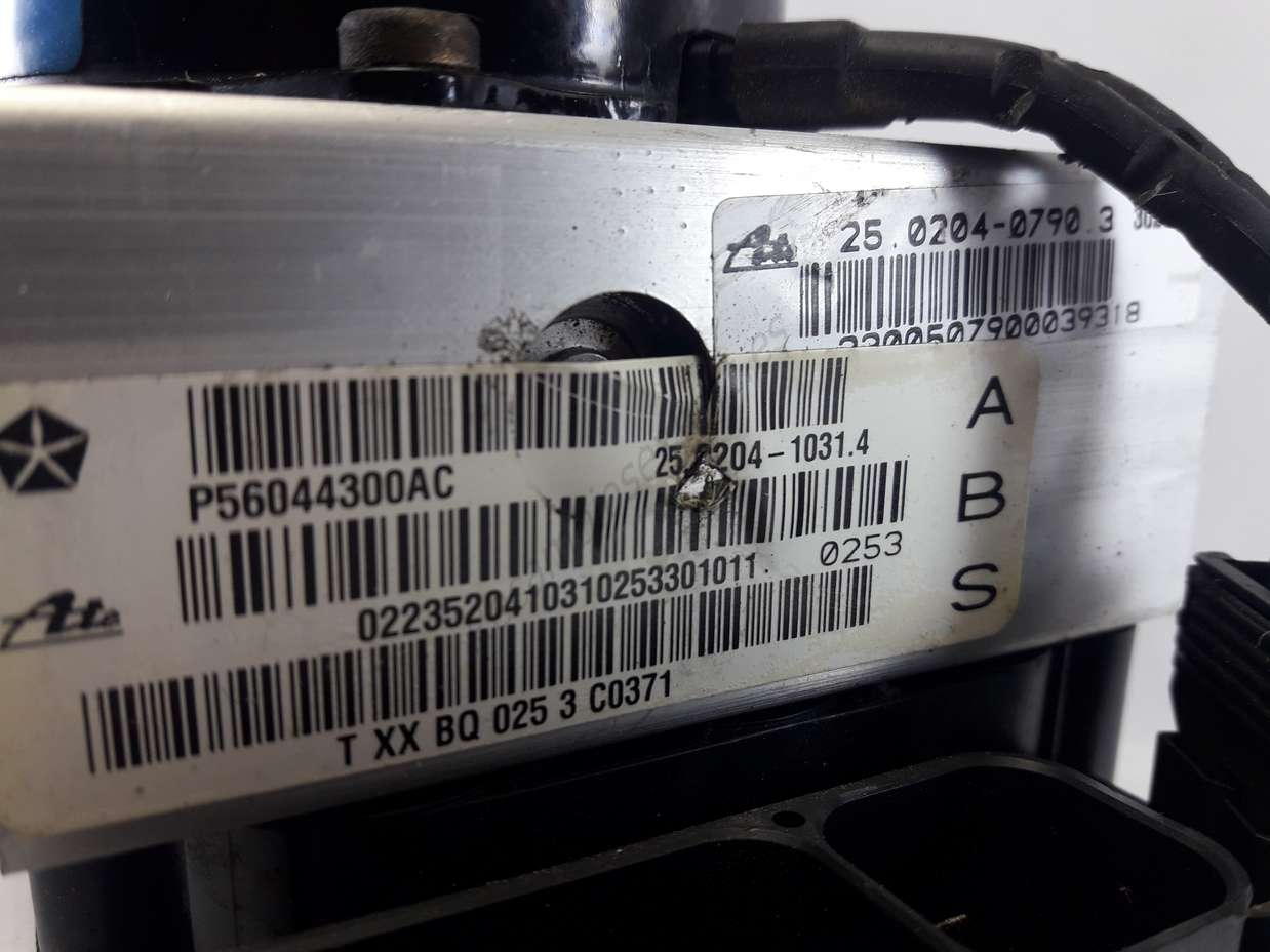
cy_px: 476
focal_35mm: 28
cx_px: 635
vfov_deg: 49.7
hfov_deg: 63.5
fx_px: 1027
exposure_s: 1/33
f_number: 1.9
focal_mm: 3.7
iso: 50
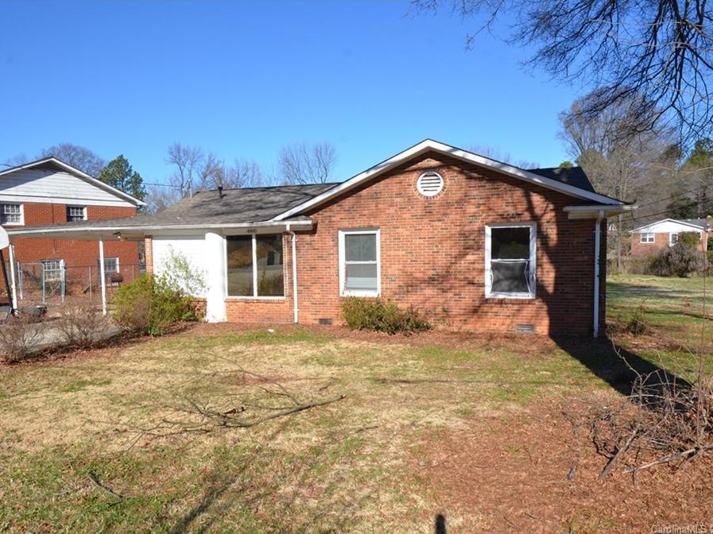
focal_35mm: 23
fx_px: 474
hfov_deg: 73.8
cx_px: 330
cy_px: 267
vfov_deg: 58.8
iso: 640
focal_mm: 14
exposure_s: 1/640
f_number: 13
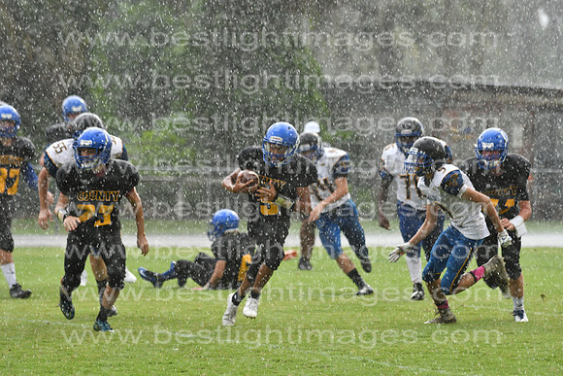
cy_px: 188
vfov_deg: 6.5
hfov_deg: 9.8
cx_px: 282
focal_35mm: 210
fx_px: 3285
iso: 1000
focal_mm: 140
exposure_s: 1/800
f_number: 4.5
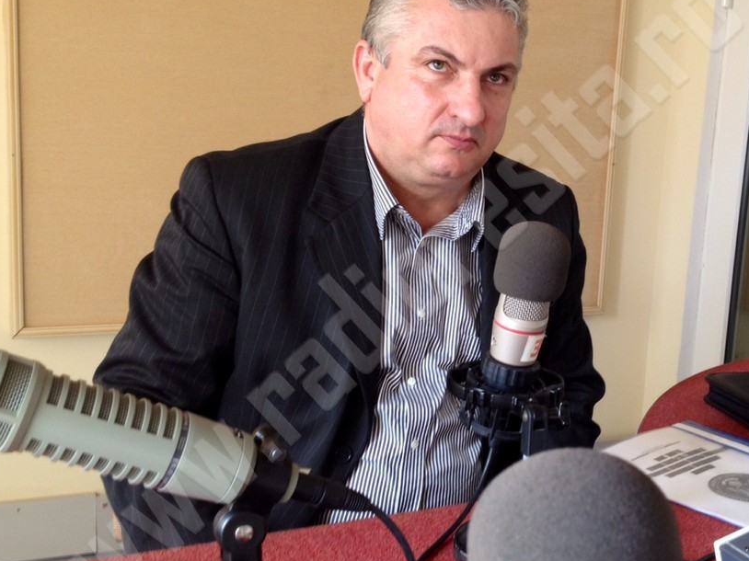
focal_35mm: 43
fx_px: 930
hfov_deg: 43.8
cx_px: 405
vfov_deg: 33.6
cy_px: 291
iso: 50
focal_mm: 4.28
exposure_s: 1/24
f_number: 2.4
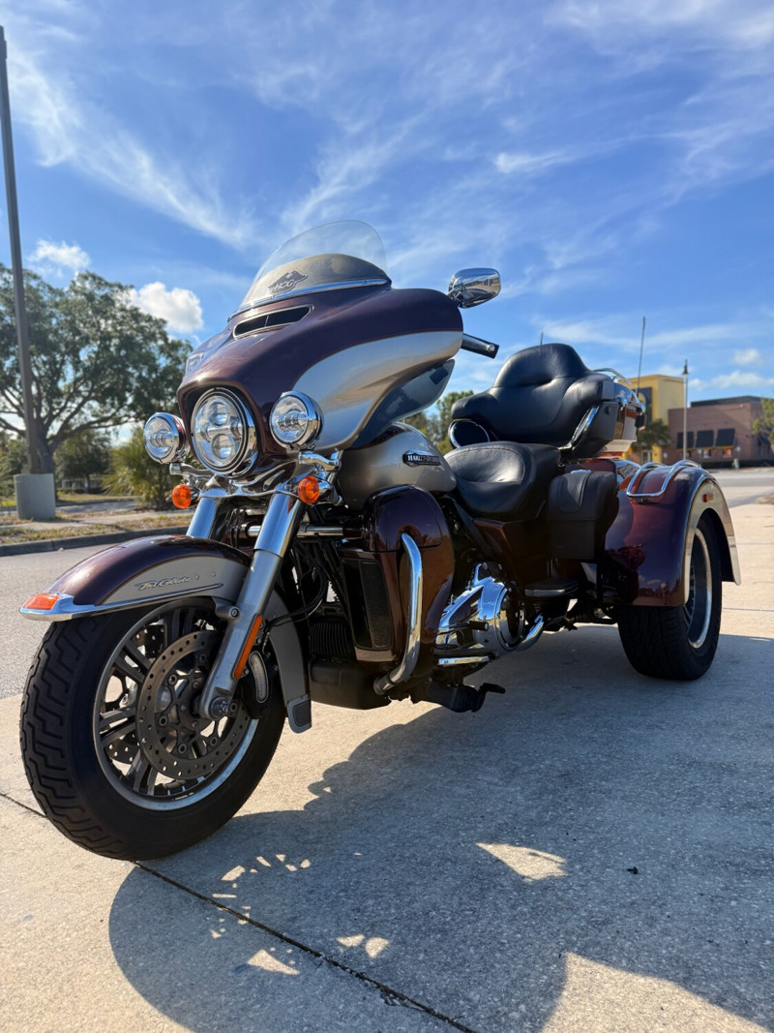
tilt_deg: -2.7
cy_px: 516
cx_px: 387
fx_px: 716
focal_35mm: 24
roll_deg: +2.6
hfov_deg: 56.8
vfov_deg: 71.6
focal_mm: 6.76
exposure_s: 1/2703
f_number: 1.78
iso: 100
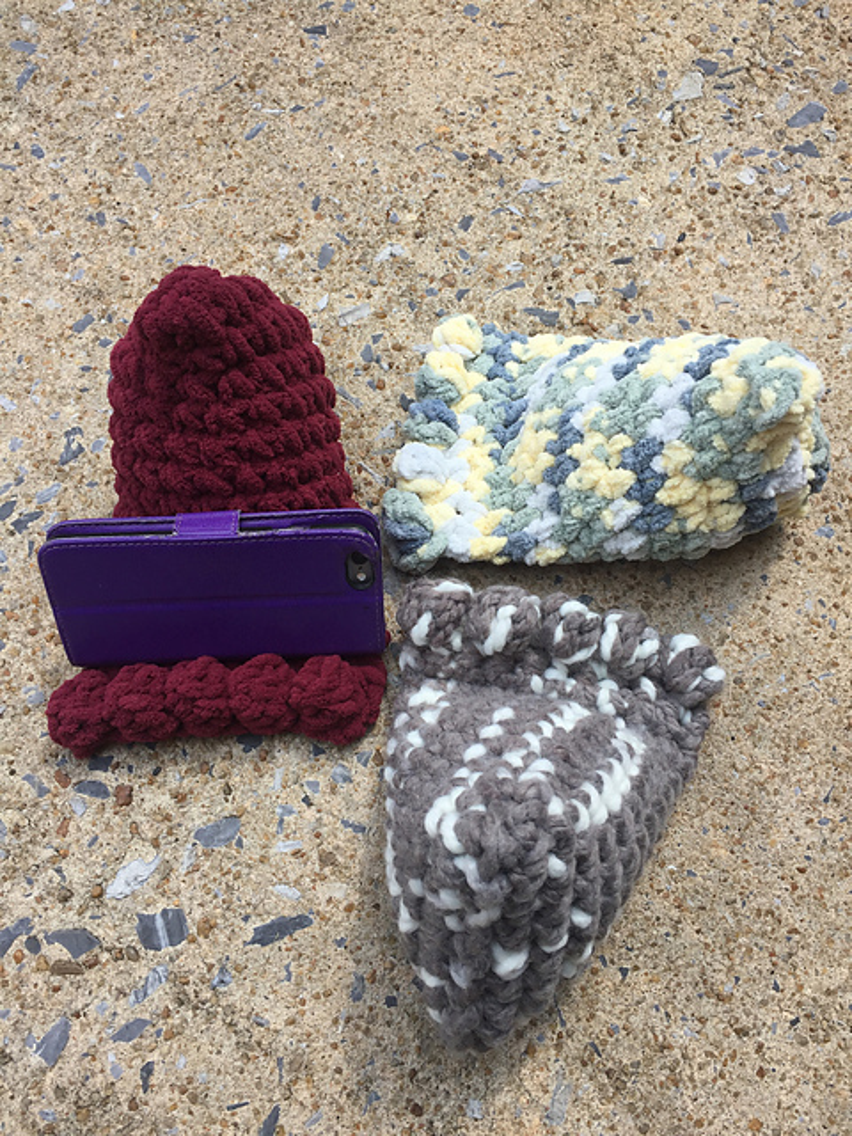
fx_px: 952
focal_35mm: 29
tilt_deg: -70.6
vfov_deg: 61.7
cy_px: 568
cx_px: 426
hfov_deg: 48.2
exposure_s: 1/746
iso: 32
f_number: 2.2
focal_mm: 4.15
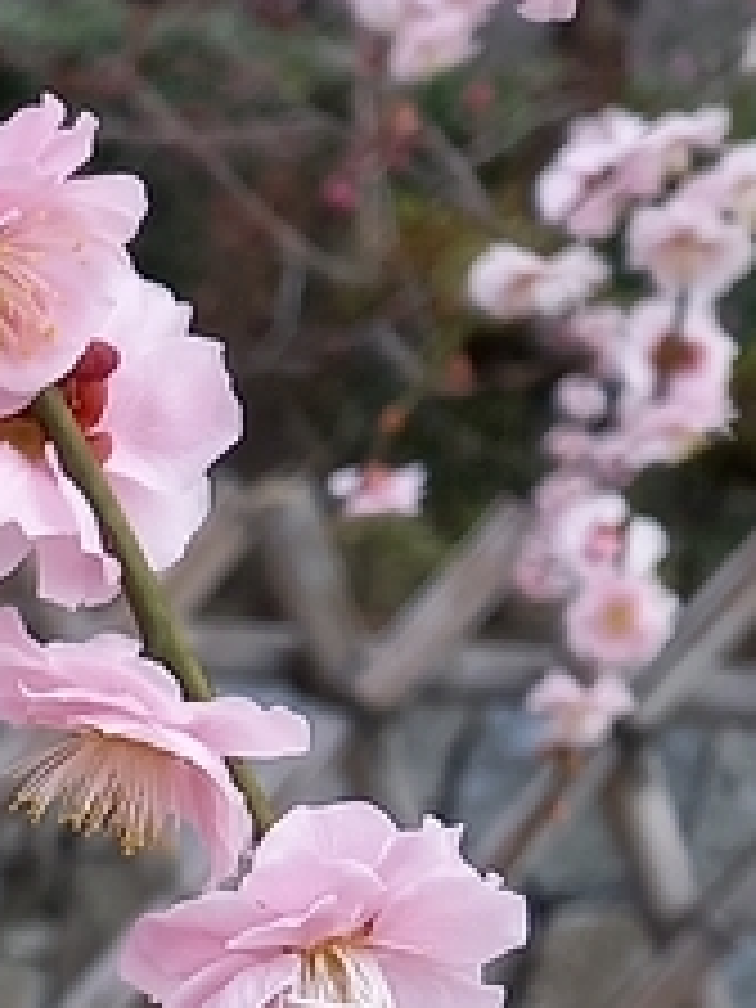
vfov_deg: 13.6
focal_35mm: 134
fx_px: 3902
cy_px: 1642
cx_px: -1138
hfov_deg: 9.6
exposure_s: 1/195
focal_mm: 4.65
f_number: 1.8
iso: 50
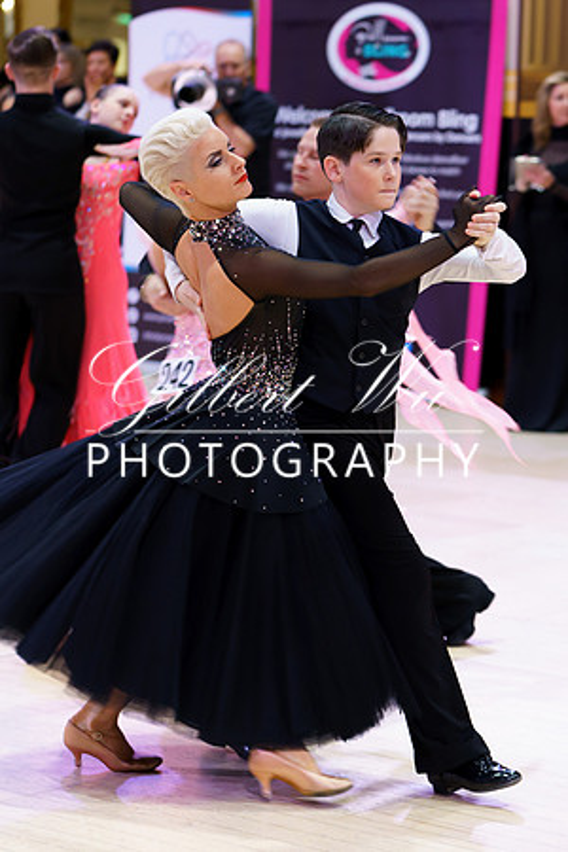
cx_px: 448
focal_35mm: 129
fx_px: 3052
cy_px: 426
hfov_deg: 10.6
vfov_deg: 15.9
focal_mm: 86
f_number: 2.8
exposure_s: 1/160
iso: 1600
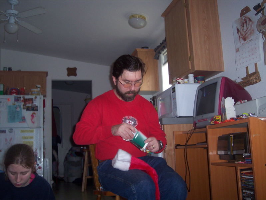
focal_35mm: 38
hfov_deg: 49.0
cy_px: 100
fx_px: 292
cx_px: 133
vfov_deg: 37.7
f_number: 2.8
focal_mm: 8
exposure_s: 1/30
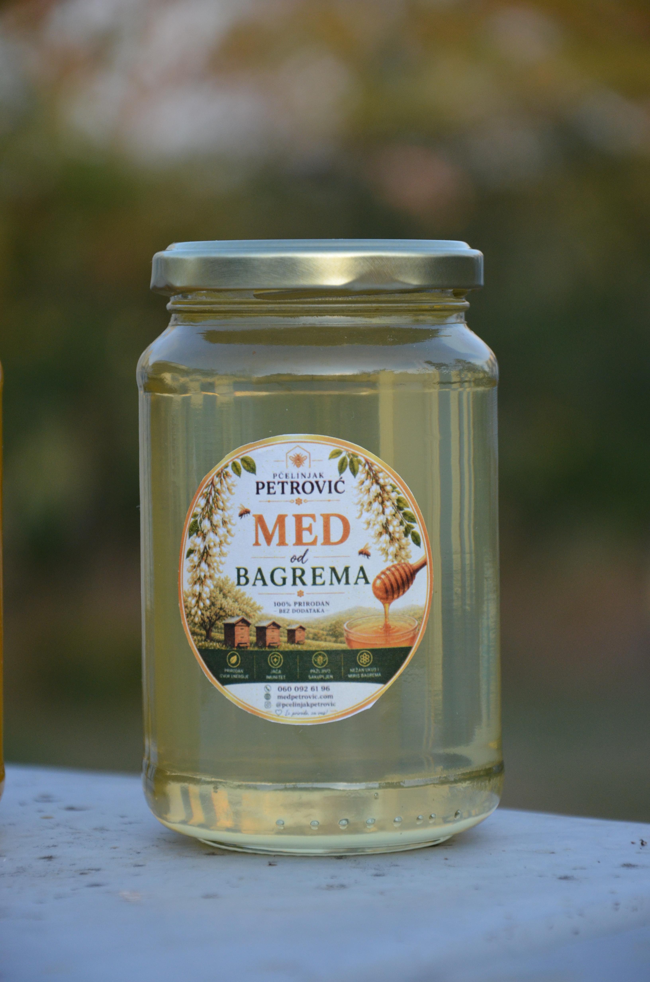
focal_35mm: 147
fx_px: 3999
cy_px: 491
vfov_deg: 14.0
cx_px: 325
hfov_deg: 9.3
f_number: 5.6
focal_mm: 98
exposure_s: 1/640
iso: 800
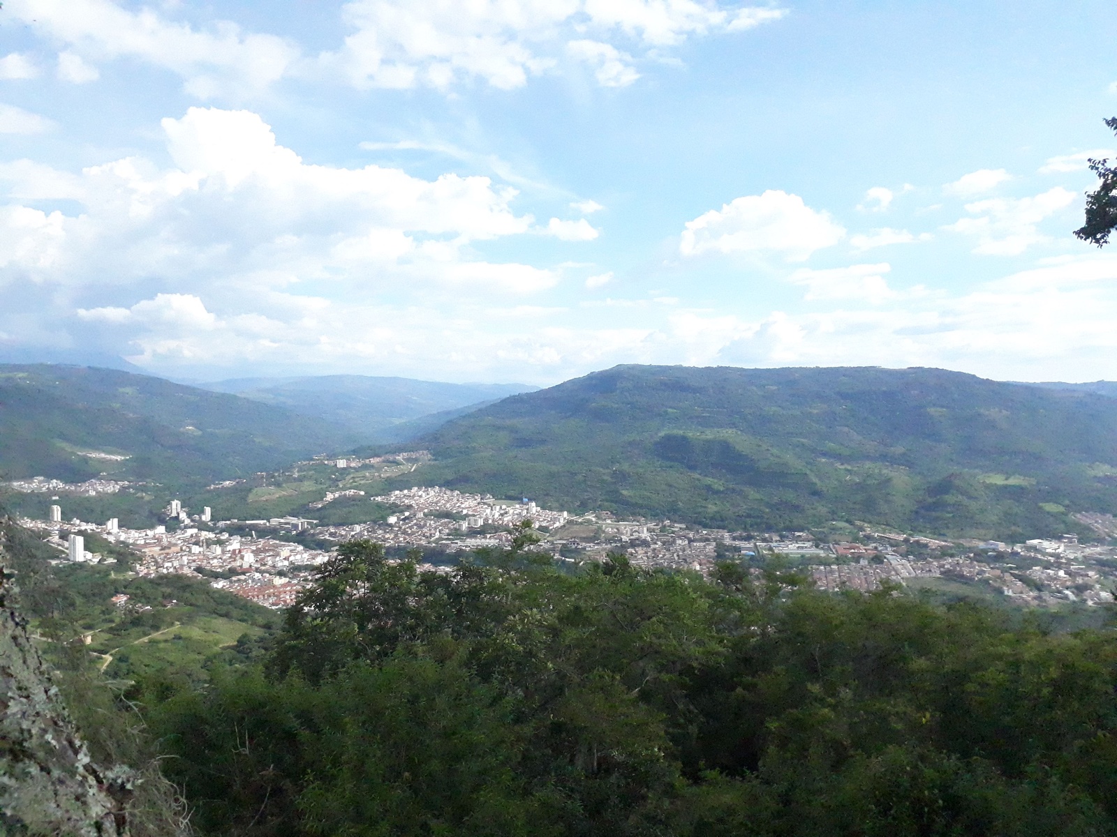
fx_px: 871
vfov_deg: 51.4
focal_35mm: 27
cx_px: 558
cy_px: 418
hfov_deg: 65.3
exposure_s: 1/18868
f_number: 1.9
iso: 800
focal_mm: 3.6
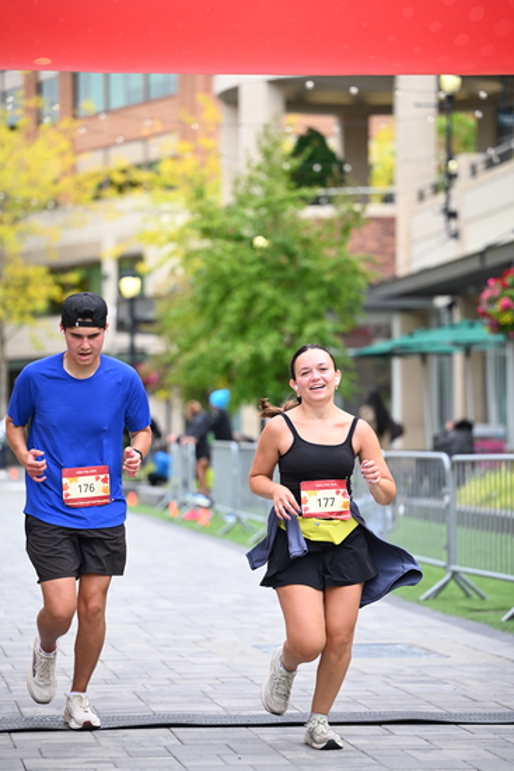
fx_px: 2461
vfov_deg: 17.8
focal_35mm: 115
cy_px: 386
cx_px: 257
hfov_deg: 11.9
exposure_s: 1/1600
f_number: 2.8
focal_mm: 115
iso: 640
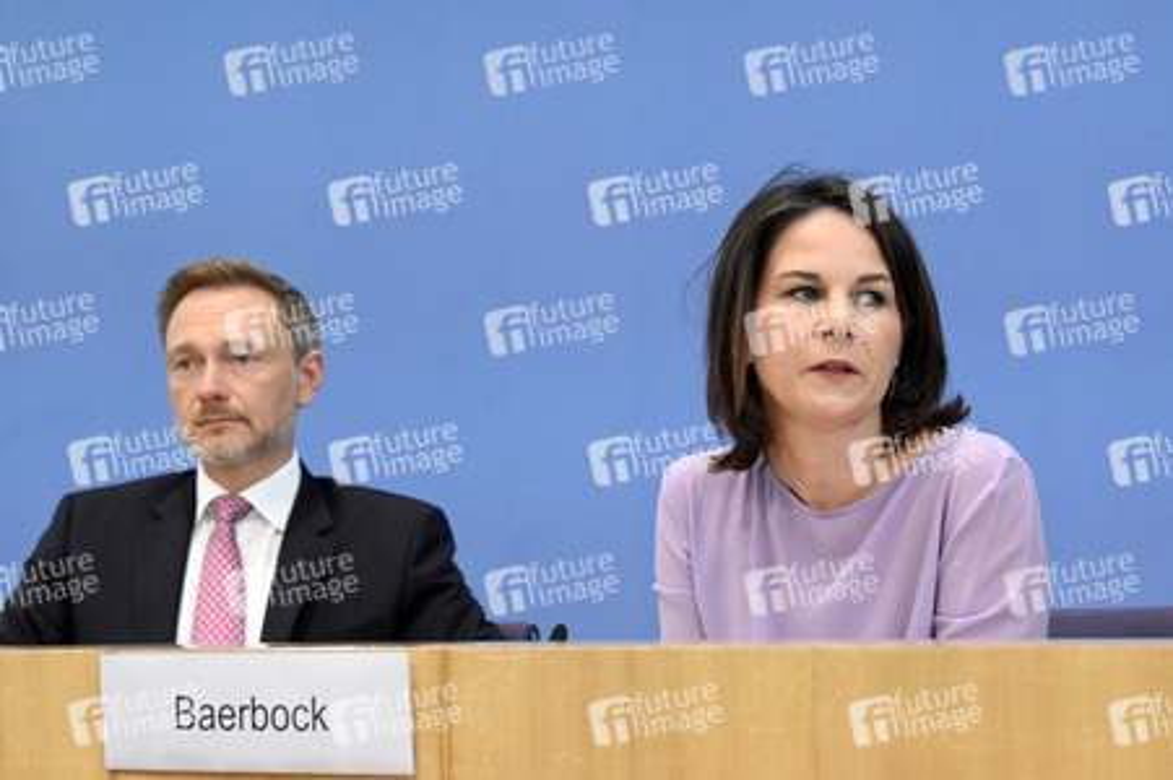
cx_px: 586
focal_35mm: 82
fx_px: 2670
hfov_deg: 24.8
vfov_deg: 16.6
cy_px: 390
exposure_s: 1/640
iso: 5000
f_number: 6.3
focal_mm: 82
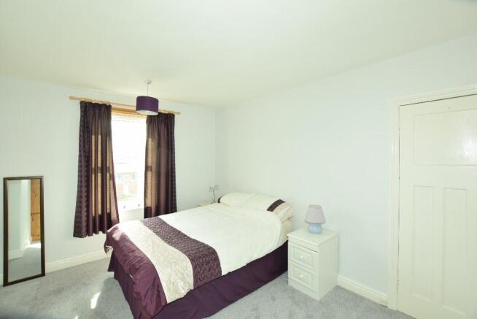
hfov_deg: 100.4
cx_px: 238
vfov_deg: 77.4
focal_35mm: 15
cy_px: 160
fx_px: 199
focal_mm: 10
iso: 400
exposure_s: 1/100
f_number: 5.6
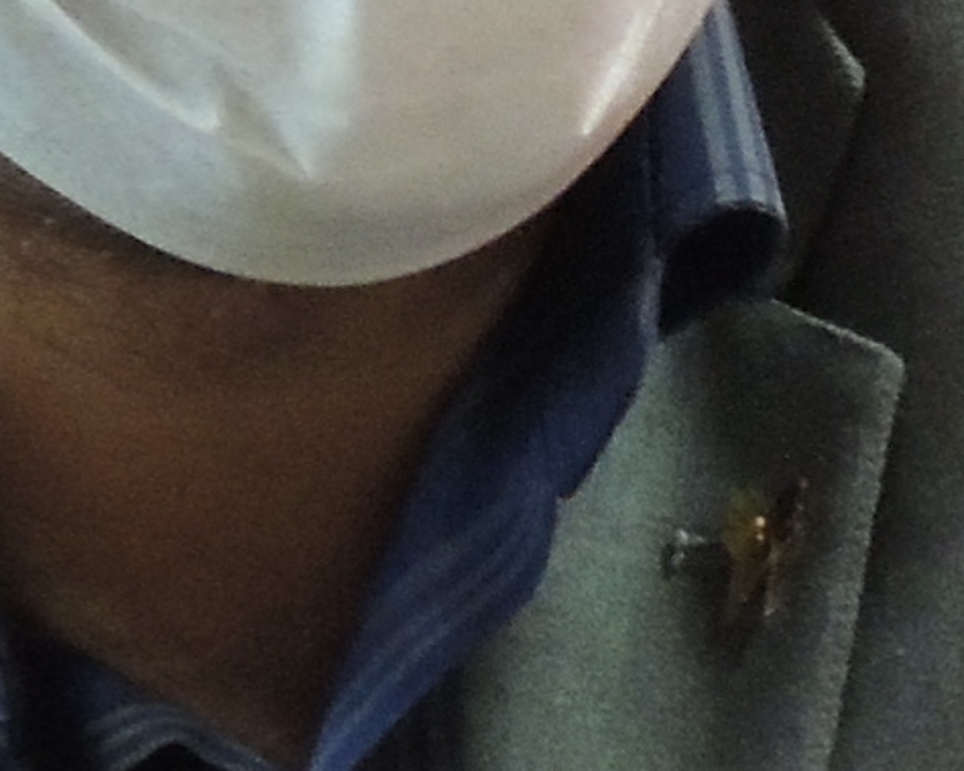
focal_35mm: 1681
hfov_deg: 1.2
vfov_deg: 0.9
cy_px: -254
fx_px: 47950
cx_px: 506
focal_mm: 44.5
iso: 800
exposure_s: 1/25
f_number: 4.7
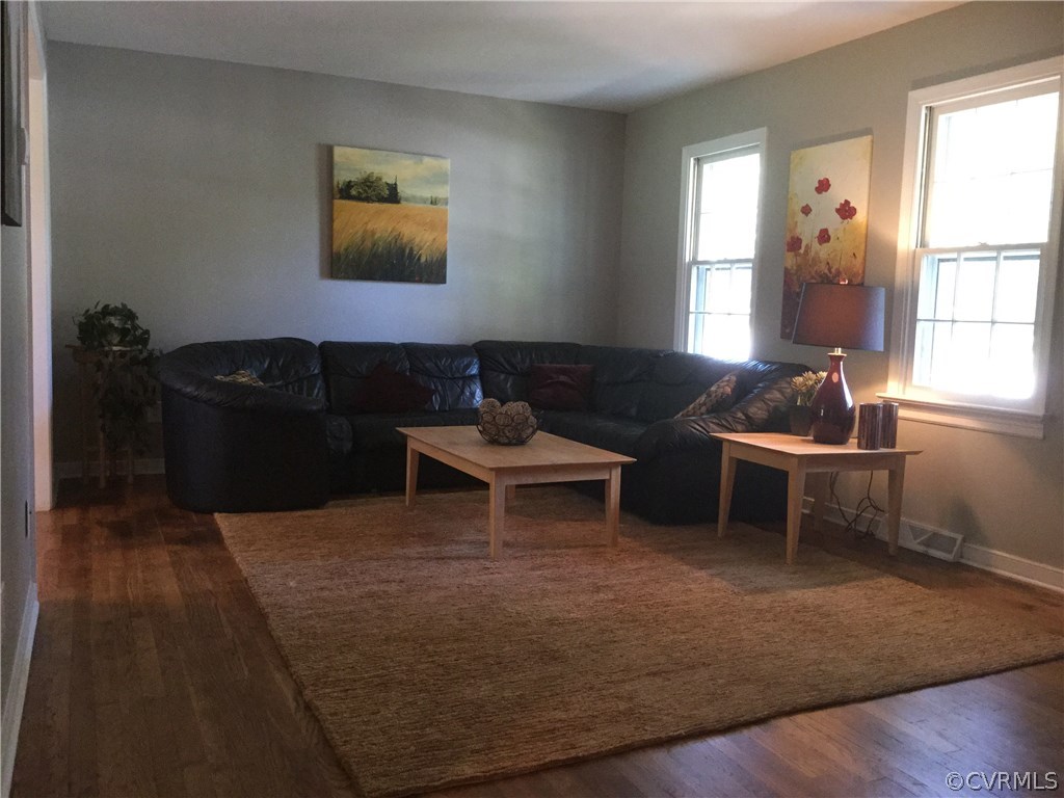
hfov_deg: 58.4
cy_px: 399
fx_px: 953
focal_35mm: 31
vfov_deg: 45.4
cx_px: 532
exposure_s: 1/24
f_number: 2.4
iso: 250
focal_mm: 3.3
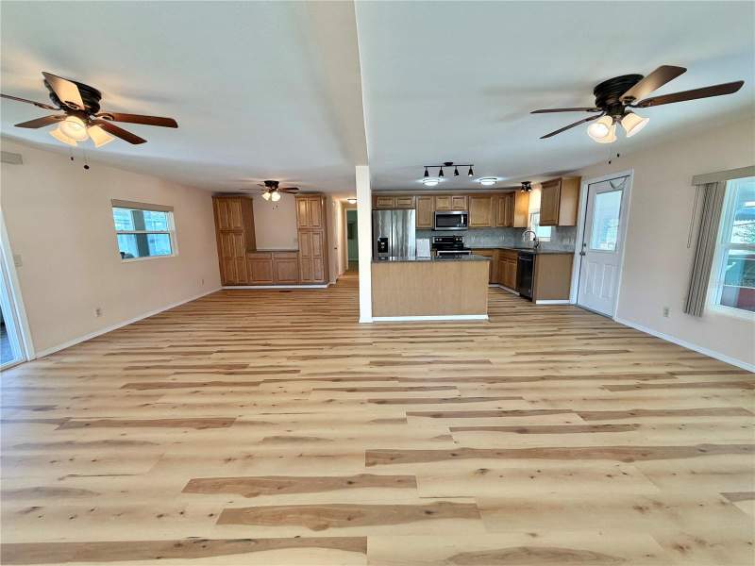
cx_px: 378
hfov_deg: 102.1
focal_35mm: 14
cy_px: 283
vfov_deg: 85.7
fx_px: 305
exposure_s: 1/120
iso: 160
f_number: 2.2
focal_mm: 2.22
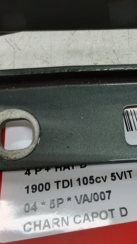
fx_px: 258
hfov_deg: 29.2
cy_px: 123
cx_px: 103
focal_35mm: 40
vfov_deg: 50.5
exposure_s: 1/50
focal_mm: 2.91
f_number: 1.9
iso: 160
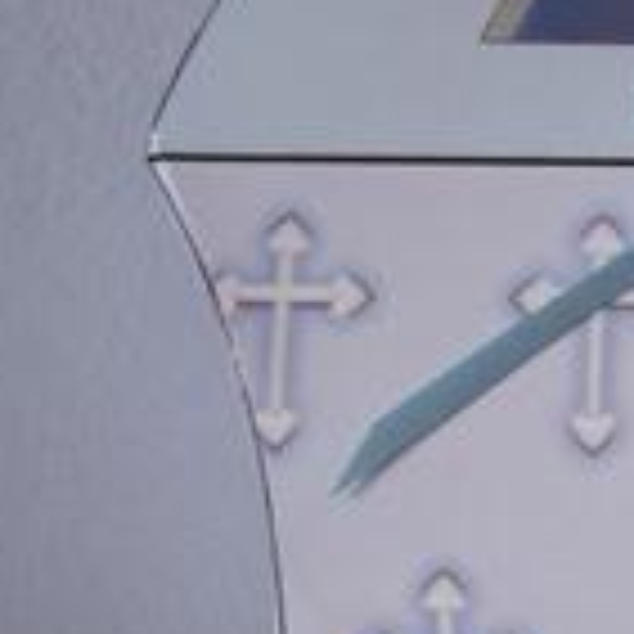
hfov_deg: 15.2
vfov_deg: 16.3
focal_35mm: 107
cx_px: 908
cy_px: 306
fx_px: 2217
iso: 140
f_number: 2.8
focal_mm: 6.3
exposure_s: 1/10
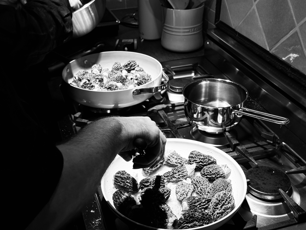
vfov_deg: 30.3
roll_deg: +1.6
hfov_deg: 39.7
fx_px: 424
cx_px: 153
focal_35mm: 48
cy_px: 115
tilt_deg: -29.2
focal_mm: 6.76
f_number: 1.78
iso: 200
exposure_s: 1/120
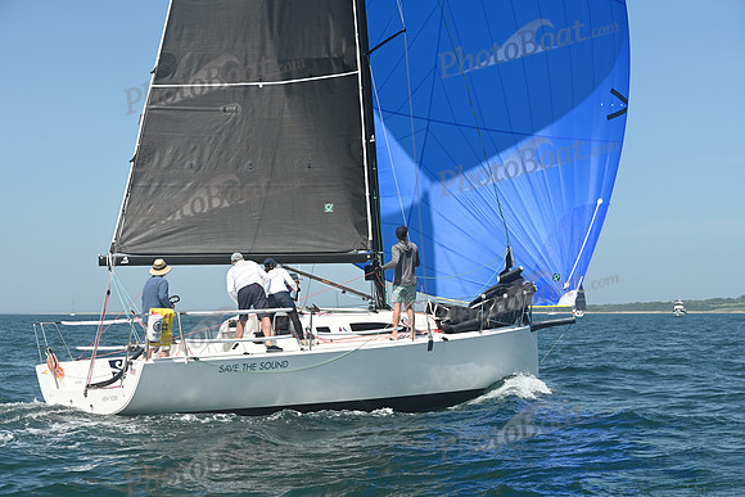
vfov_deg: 19.5
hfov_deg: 28.8
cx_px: 372
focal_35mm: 70
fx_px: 1449
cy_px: 248
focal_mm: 70
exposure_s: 1/1000
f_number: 9
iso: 320
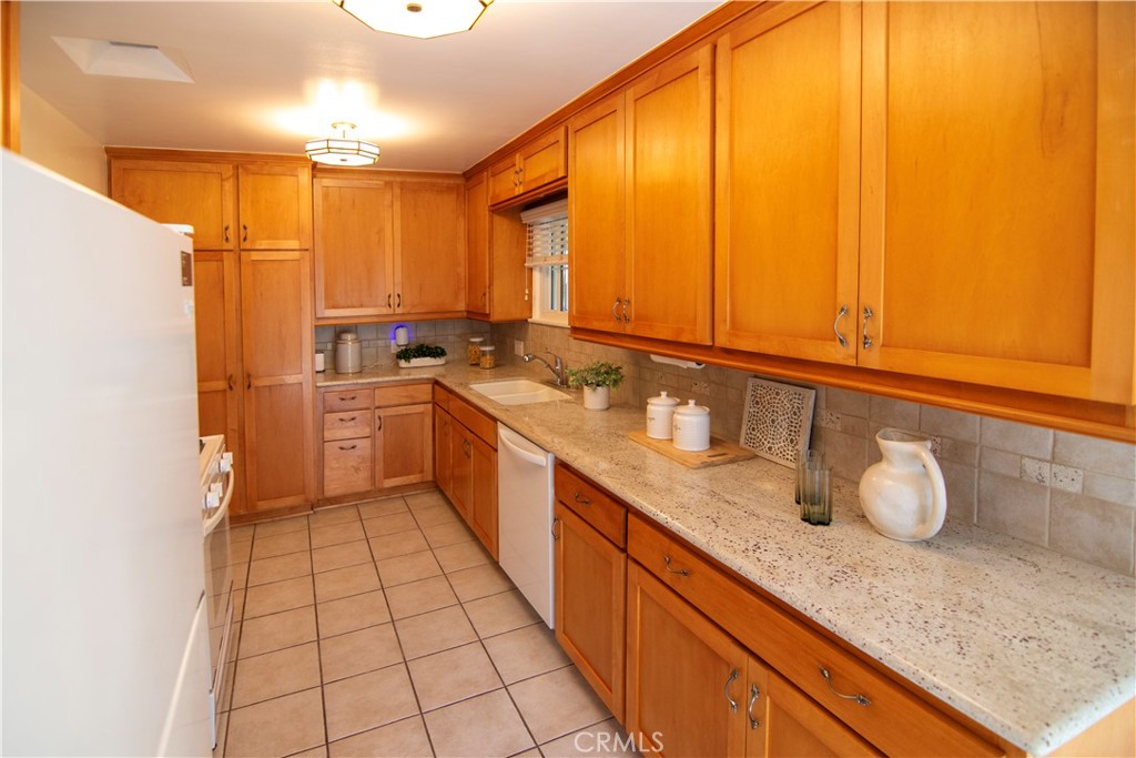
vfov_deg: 72.1
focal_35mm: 16
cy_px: 379
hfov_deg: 95.0
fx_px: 521
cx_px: 568
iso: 640
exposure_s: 1/100
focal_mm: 11
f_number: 3.5
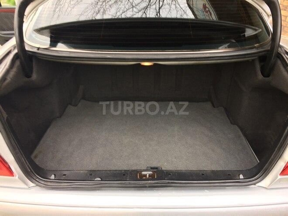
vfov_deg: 48.2
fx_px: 241
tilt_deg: -33.4
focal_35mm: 29
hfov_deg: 61.7
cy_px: 108
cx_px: 144
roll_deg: -2.7
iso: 40
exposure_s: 1/50
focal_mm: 4.15
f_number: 2.2
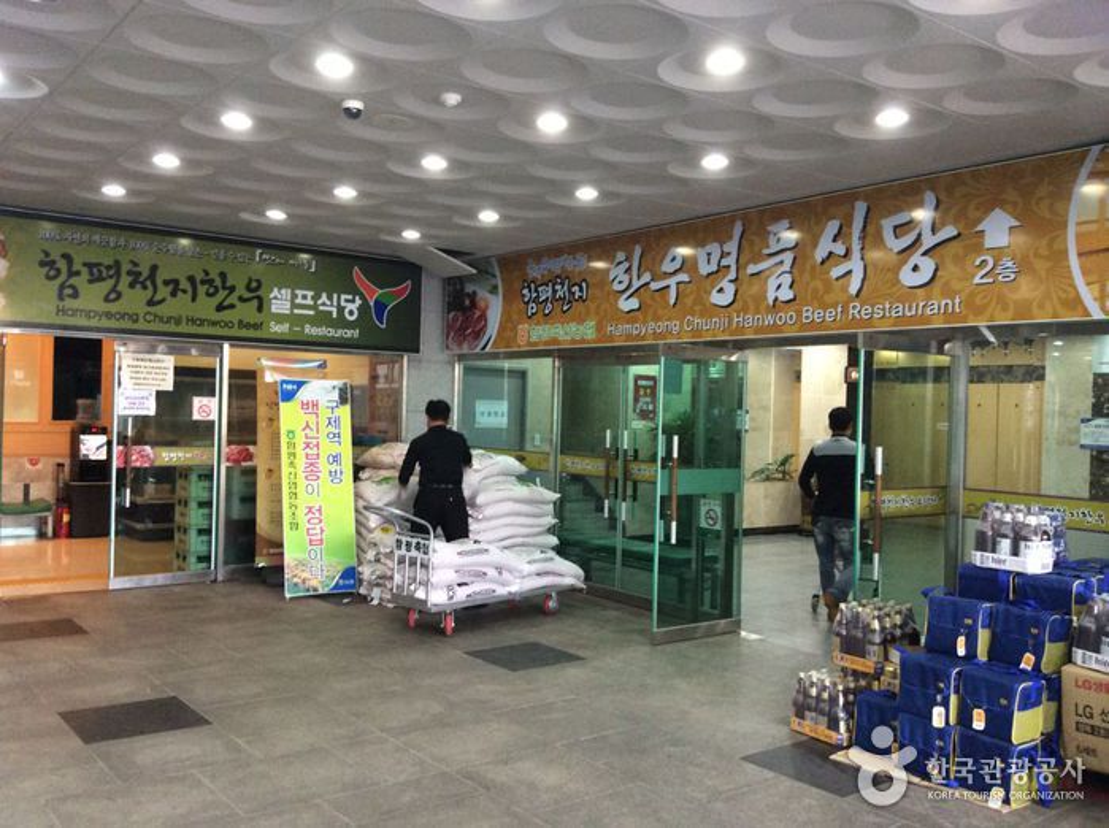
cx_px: 554
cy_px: 414
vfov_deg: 42.8
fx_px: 1056
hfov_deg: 55.4
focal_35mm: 33
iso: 160
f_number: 2.4
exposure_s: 1/24
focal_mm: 3.3
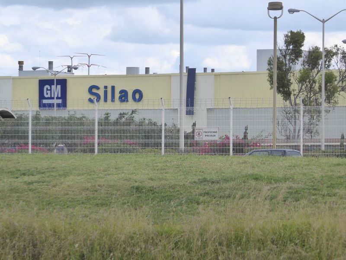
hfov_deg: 9.6
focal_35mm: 206
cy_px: 130
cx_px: 173
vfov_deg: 7.2
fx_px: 2059
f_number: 5.6
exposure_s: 1/320
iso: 160
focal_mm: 33.2
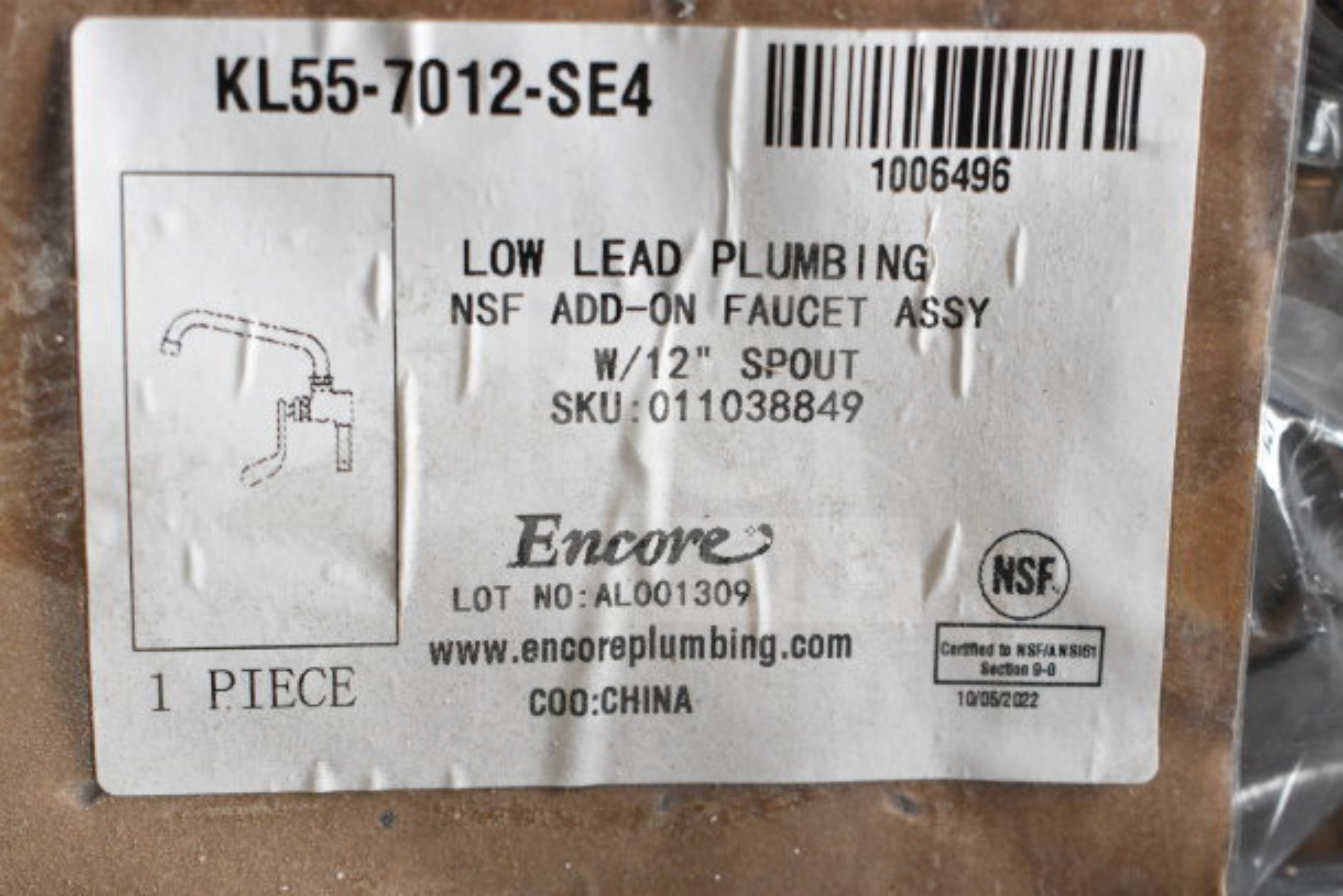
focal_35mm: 57
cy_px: 448
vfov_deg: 23.8
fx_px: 2127
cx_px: 672
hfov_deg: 35.0
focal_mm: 38
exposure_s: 1/1000
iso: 6400
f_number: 6.3
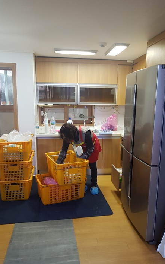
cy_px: 133
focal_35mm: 28
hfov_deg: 44.5
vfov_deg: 66.5
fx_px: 201
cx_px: 86
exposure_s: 1/24
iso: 160
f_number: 1.7
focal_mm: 4.2
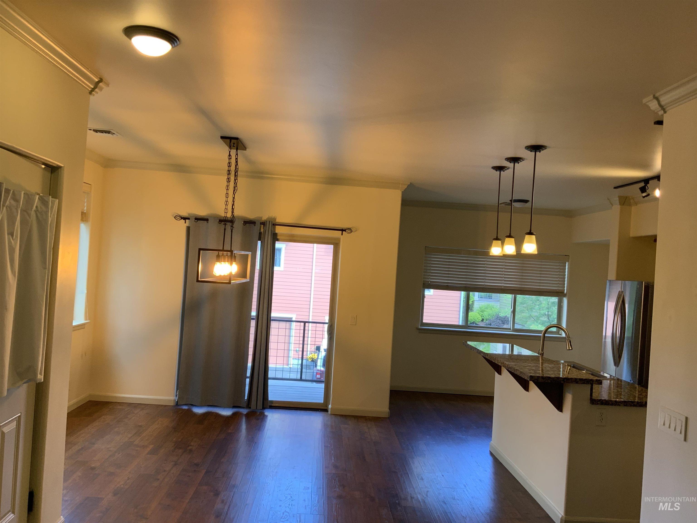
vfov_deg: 48.2
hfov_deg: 61.7
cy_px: 262
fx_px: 584
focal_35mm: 29
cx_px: 348
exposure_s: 1/60
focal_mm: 3
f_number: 1.8
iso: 50
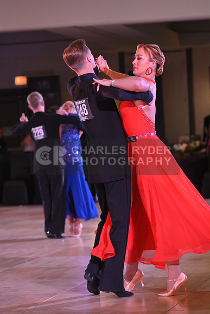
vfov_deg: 15.2
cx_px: 105
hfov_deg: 10.2
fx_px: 1180
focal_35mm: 135
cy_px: 157
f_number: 5
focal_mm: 135
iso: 3200
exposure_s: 1/320
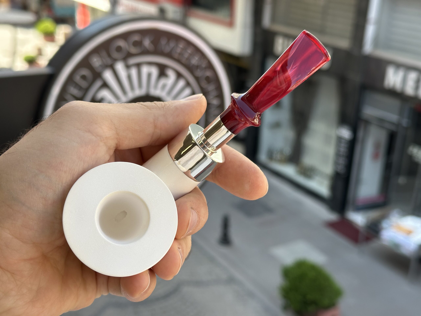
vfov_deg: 30.3
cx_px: 210
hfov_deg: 39.7
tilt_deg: -21.0
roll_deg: -3.0
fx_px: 584
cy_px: 158
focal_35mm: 48
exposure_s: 1/501
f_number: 1.78
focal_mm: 6.86
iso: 64
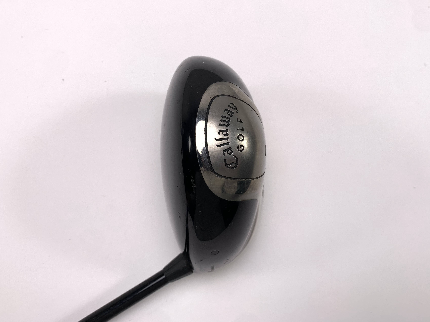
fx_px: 385
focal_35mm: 31
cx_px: 215
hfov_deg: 58.4
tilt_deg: -73.6
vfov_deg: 45.3
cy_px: 135
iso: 25
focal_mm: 4.25
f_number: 1.8
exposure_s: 1/212
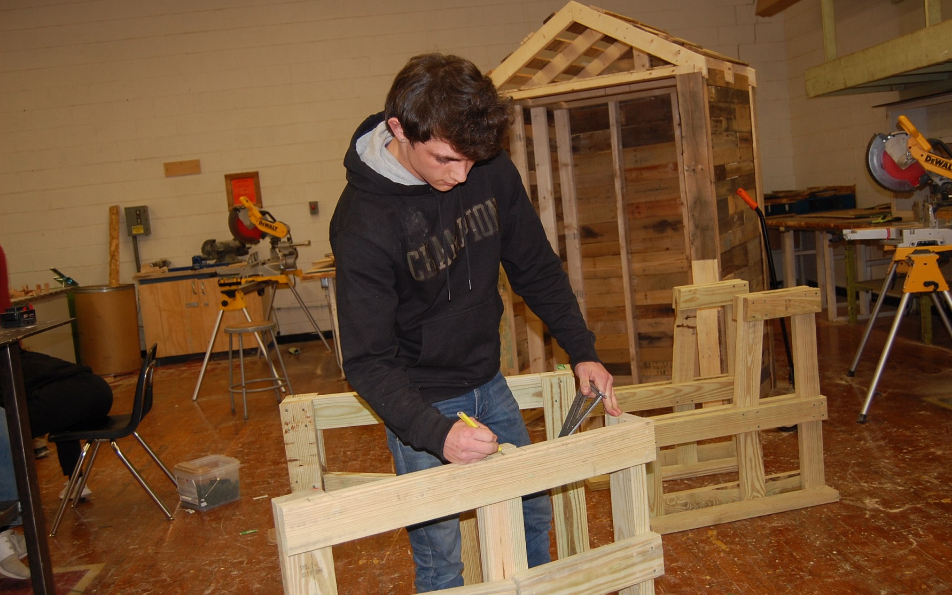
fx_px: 921
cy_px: 293
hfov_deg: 54.6
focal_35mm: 36
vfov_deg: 35.8
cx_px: 480
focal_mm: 23
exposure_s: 1/60
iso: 400
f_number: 3.8
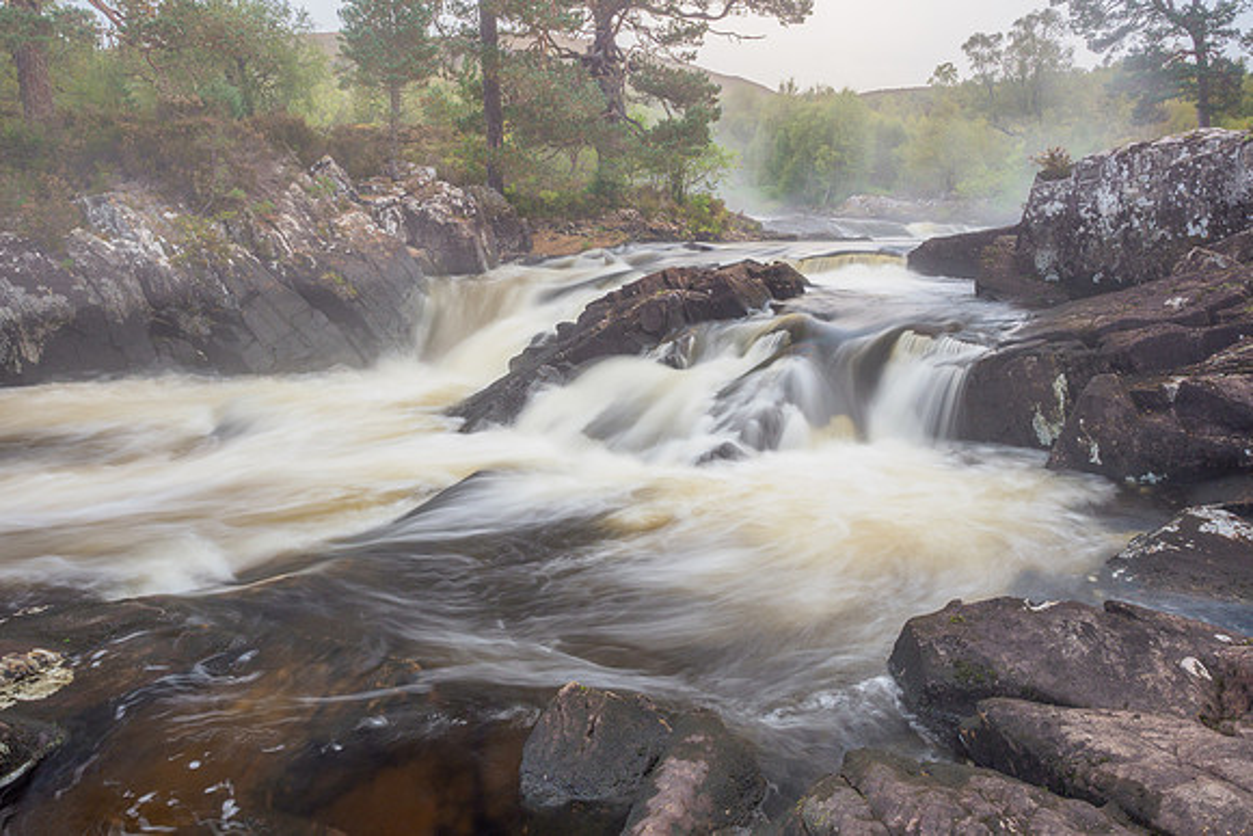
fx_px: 869
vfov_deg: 51.2
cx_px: 626
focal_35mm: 25
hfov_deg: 71.6
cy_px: 366
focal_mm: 12
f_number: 7.1
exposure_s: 1
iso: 200
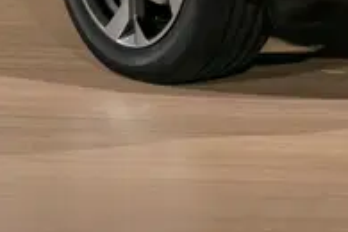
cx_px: 378
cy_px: -271
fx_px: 3035
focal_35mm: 314
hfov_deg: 6.5
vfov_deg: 4.3
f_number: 8
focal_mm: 51
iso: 400
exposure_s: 1/25
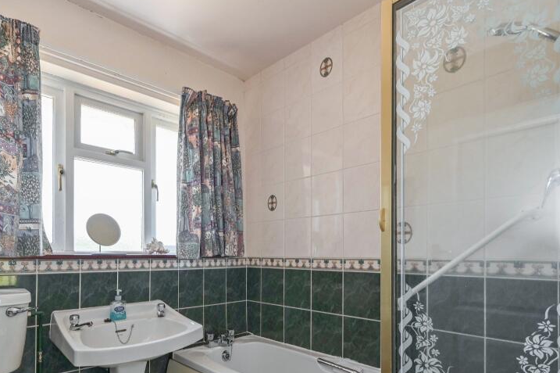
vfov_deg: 59.8
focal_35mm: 20
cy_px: 260
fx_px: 311
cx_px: 202
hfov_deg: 82.0
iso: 400
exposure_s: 1/50
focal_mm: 14
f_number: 8
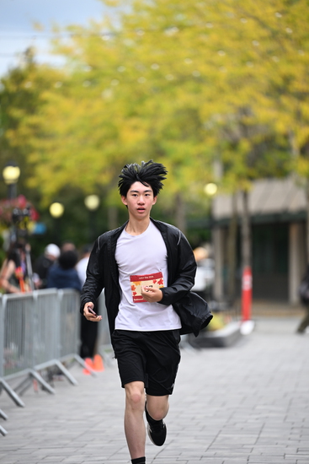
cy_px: 232
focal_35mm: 200
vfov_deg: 10.3
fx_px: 2573
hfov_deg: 6.9
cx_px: 154
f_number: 2.8
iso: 640
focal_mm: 200
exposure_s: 1/2000
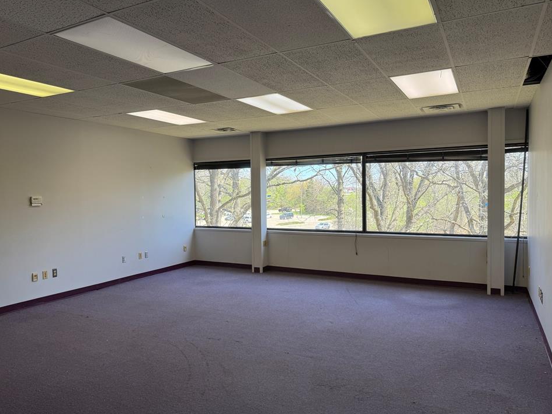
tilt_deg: -1.7
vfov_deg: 53.1
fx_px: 415
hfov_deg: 67.2
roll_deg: +1.3
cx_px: 261
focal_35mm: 26
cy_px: 210
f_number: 1.78
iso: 100
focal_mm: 6.76
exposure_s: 1/240
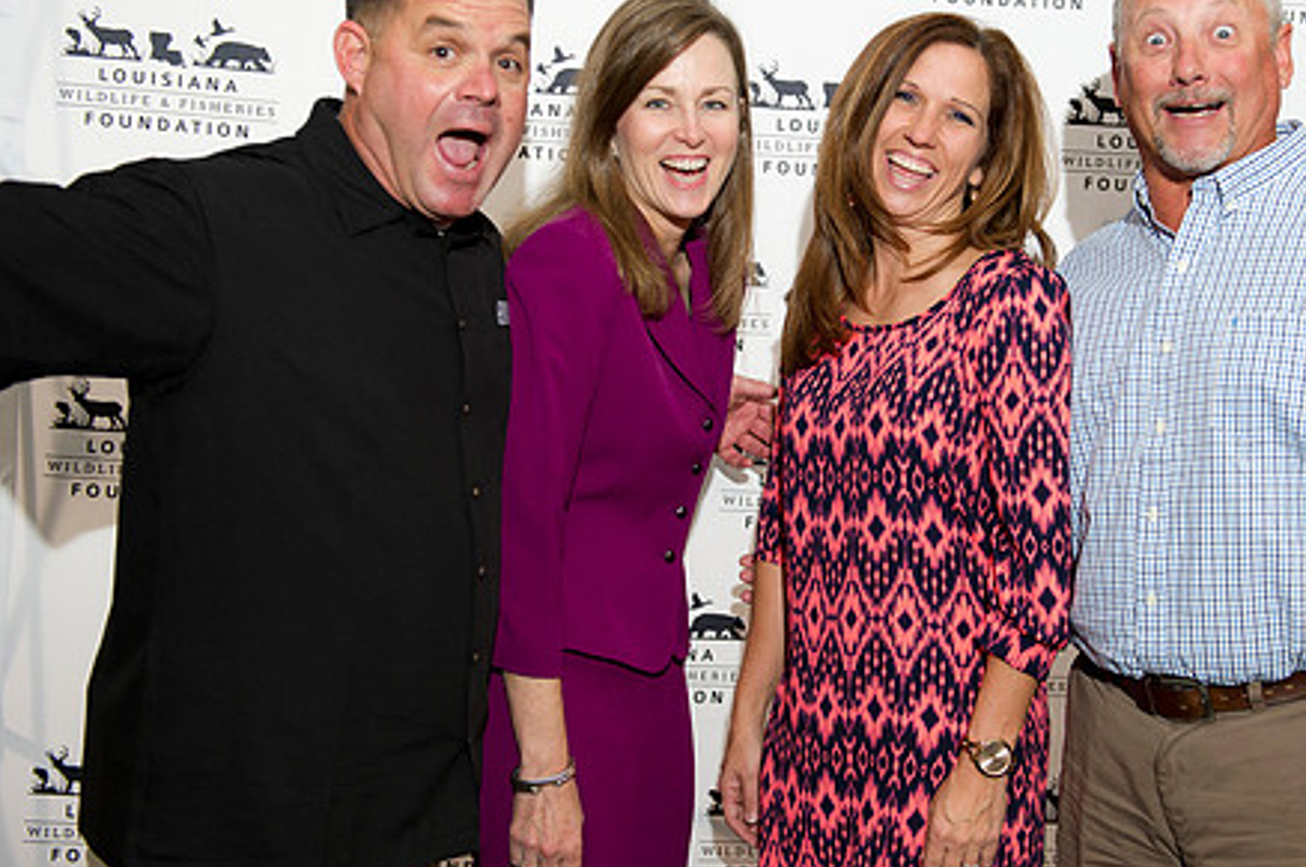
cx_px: 862
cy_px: 408
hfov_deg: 37.2
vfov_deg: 25.5
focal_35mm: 53
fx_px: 1921
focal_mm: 40
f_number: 3.5
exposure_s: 1/125
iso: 800
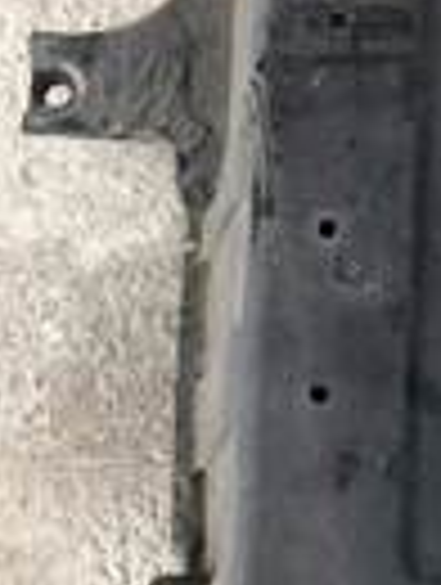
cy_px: 590
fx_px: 1744
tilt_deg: -75.6
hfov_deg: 13.2
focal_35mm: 103
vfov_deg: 18.5
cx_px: 767
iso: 20
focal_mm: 4
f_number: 1.8
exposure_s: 1/302
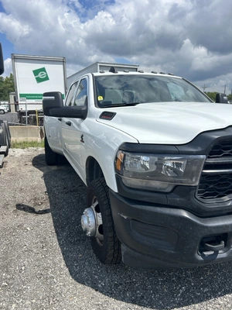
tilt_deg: -11.1
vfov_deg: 67.3
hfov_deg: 53.1
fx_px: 232
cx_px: 116
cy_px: 155
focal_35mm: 26
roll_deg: -1.0
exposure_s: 1/5882
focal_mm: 5.7
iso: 50
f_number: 1.5
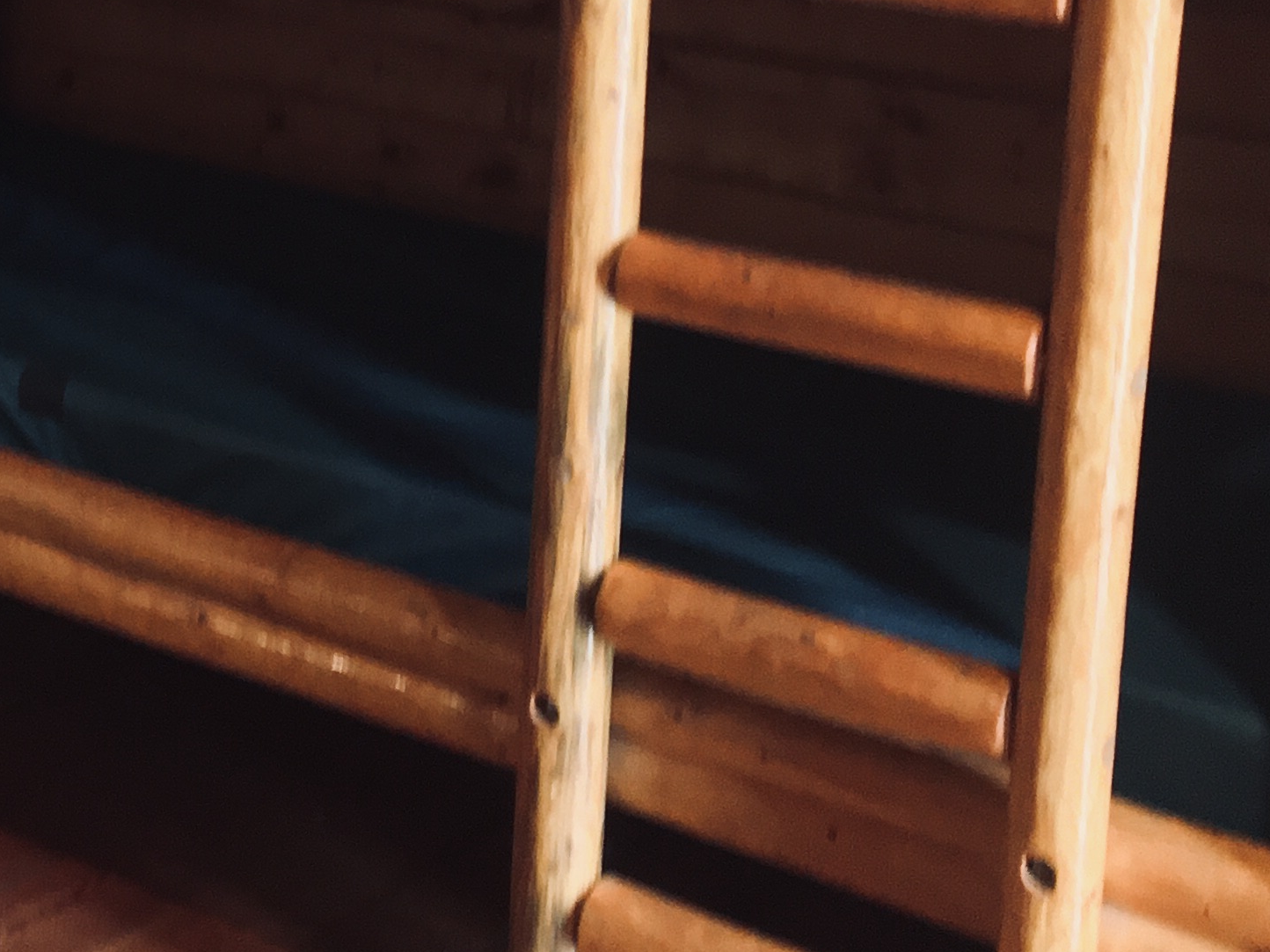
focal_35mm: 81
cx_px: -76
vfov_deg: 17.5
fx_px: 2972
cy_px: -127
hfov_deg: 22.9
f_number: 2.2
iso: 200
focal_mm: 4.15
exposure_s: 1/15
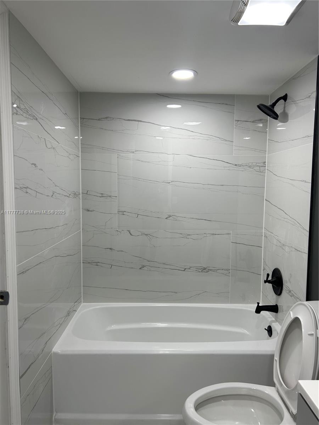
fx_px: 319
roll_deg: -0.5
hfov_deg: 53.1
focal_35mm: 26
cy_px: 212
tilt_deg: -3.6
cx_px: 160
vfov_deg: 67.3
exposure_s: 1/120
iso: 50
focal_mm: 5.7
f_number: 1.5
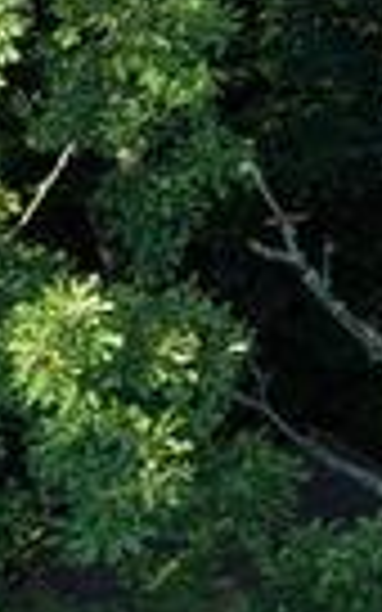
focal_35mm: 270
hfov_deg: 4.5
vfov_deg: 7.4
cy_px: -652
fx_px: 4497
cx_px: 1555
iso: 100
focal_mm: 8.67
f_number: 1.8
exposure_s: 1/1000
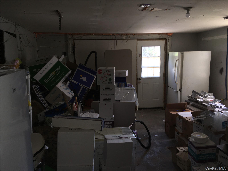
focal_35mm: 29
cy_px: 86
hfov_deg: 61.7
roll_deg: +2.1
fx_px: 191
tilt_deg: -9.4
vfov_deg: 48.2
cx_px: 114
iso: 25
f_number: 2.2
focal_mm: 4.15
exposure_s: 1/33
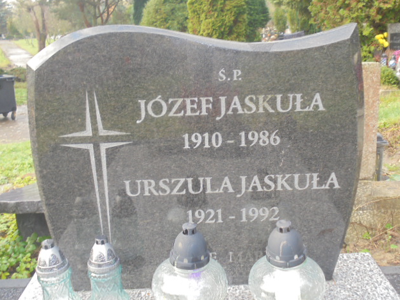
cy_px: 153
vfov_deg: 36.8
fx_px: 451
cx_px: 203
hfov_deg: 47.9
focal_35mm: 39
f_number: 4.2
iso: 100
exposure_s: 1/30
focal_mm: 6.9
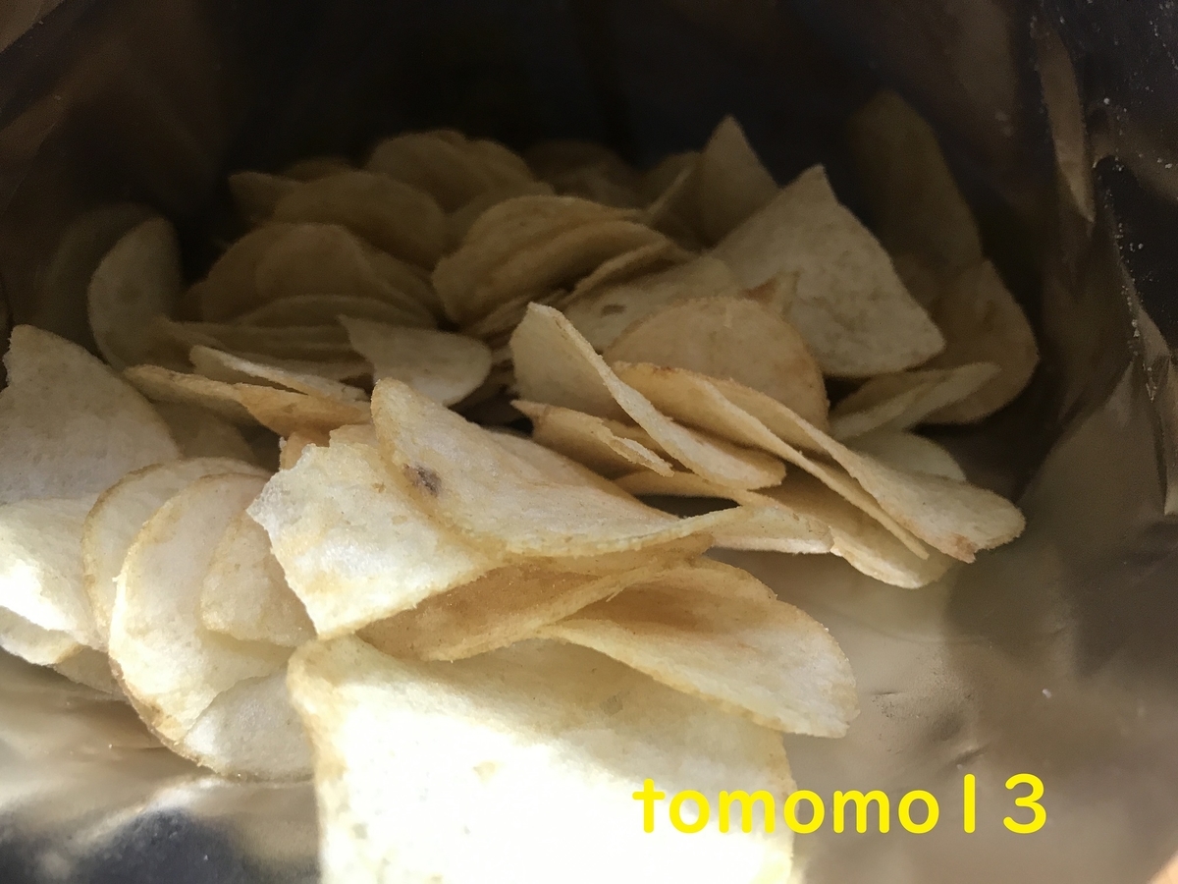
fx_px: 953
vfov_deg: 49.7
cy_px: 442
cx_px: 589
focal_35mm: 28
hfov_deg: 63.4
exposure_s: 1/15
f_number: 1.8
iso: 40
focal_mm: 3.99
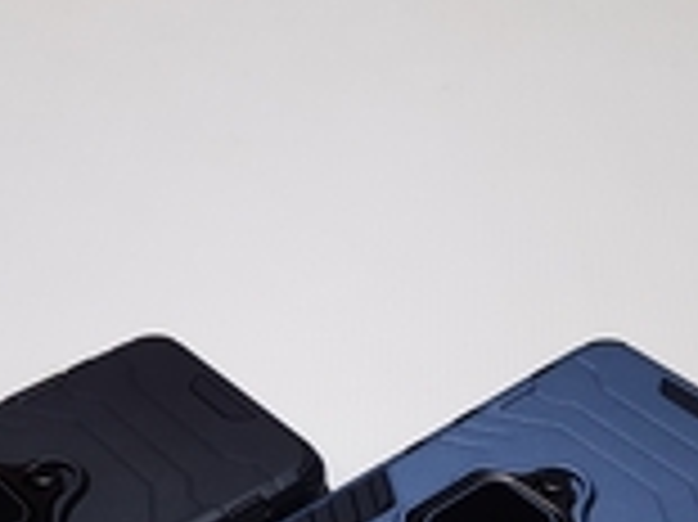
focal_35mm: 67
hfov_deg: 28.9
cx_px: 441
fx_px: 1350
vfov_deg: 20.6
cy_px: 608
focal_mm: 4.2
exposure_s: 1/50
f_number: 1.7
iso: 100
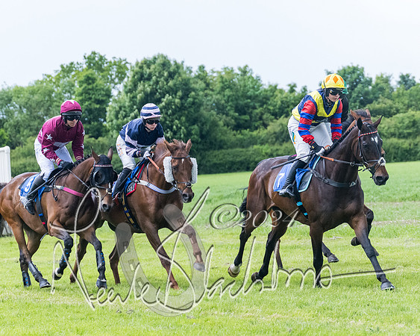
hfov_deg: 11.6
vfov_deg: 9.3
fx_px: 2058
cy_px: 168
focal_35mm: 166
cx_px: 252
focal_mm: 98
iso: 2000
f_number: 4
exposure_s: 1/1600
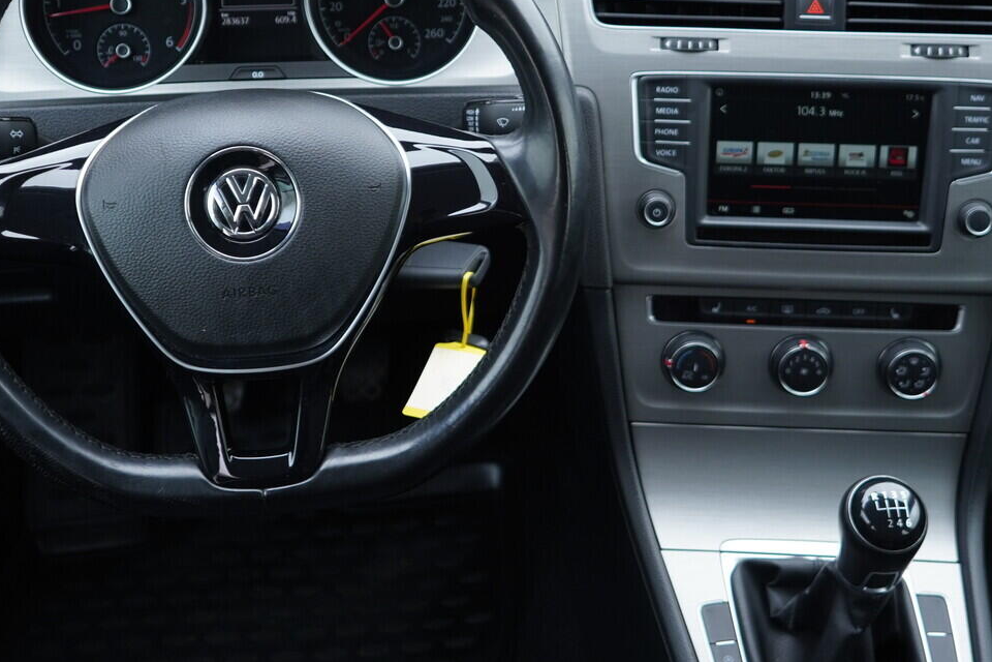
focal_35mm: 54
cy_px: 243
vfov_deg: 25.0
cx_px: 456
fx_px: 1488
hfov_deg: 36.8
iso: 250
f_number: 2.8
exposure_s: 1/40
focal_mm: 24
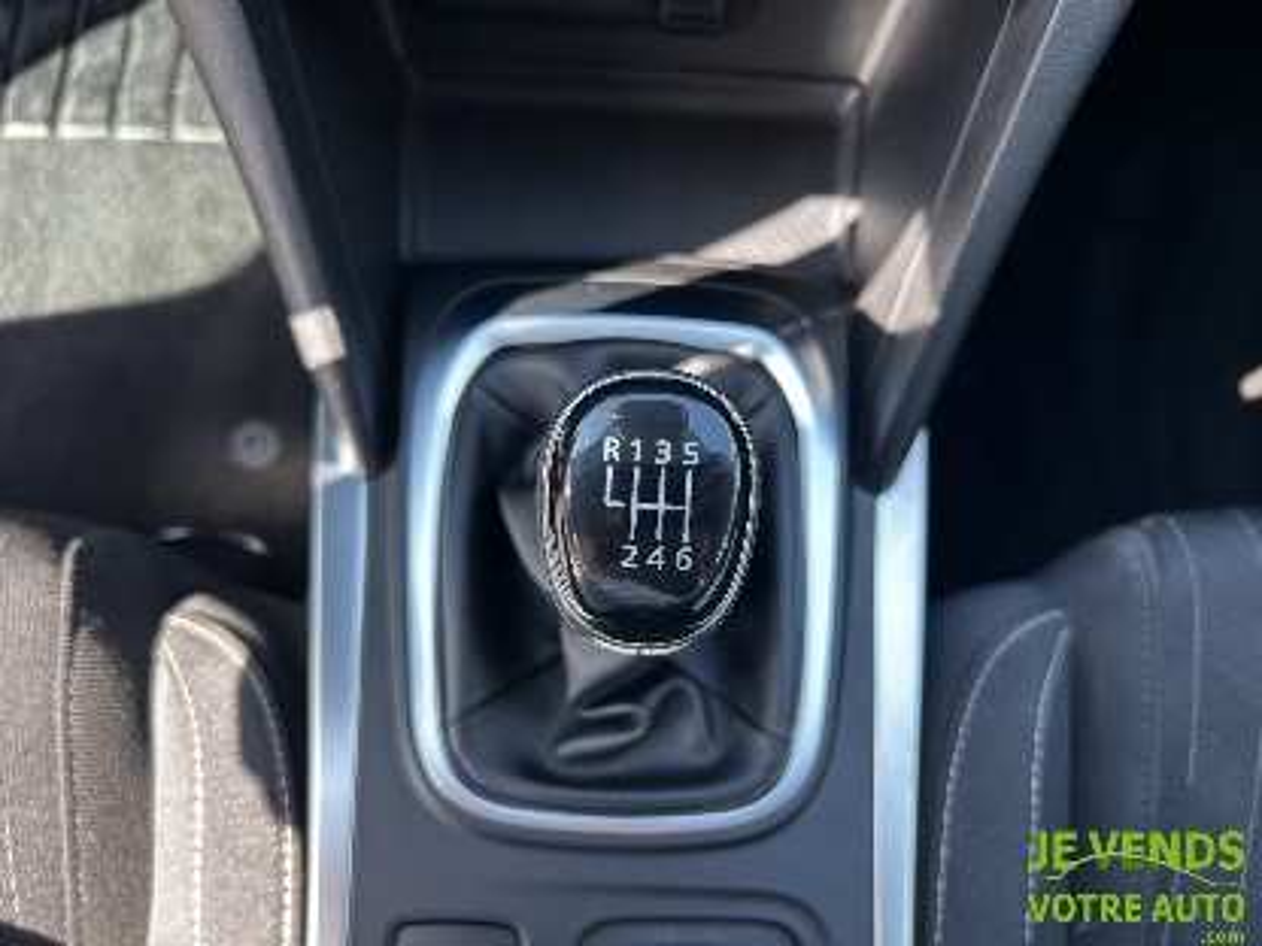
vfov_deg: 53.1
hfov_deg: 67.3
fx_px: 948
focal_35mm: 26
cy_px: 473
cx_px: 631
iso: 64
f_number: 1.5
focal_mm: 5.7
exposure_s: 1/121
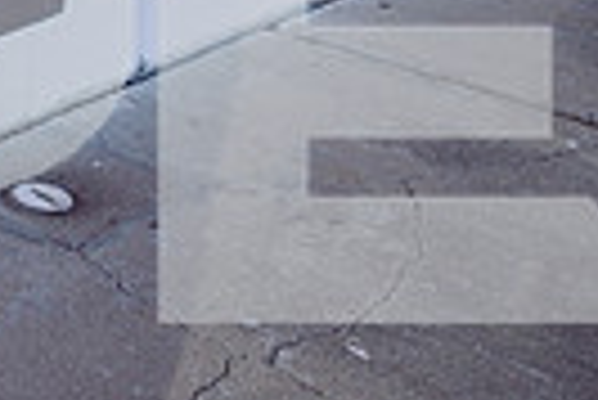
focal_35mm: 113
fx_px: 1879
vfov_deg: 10.9
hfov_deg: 15.7
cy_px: -456
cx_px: -454
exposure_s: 1/250
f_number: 5.6
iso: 100
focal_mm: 26
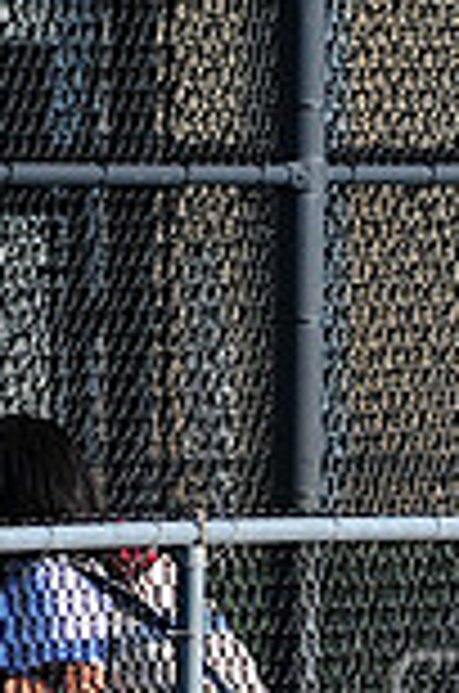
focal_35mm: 1696
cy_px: 817
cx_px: 927
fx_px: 32580
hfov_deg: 0.8
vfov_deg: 1.2
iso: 200
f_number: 4
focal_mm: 300
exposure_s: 1/1250
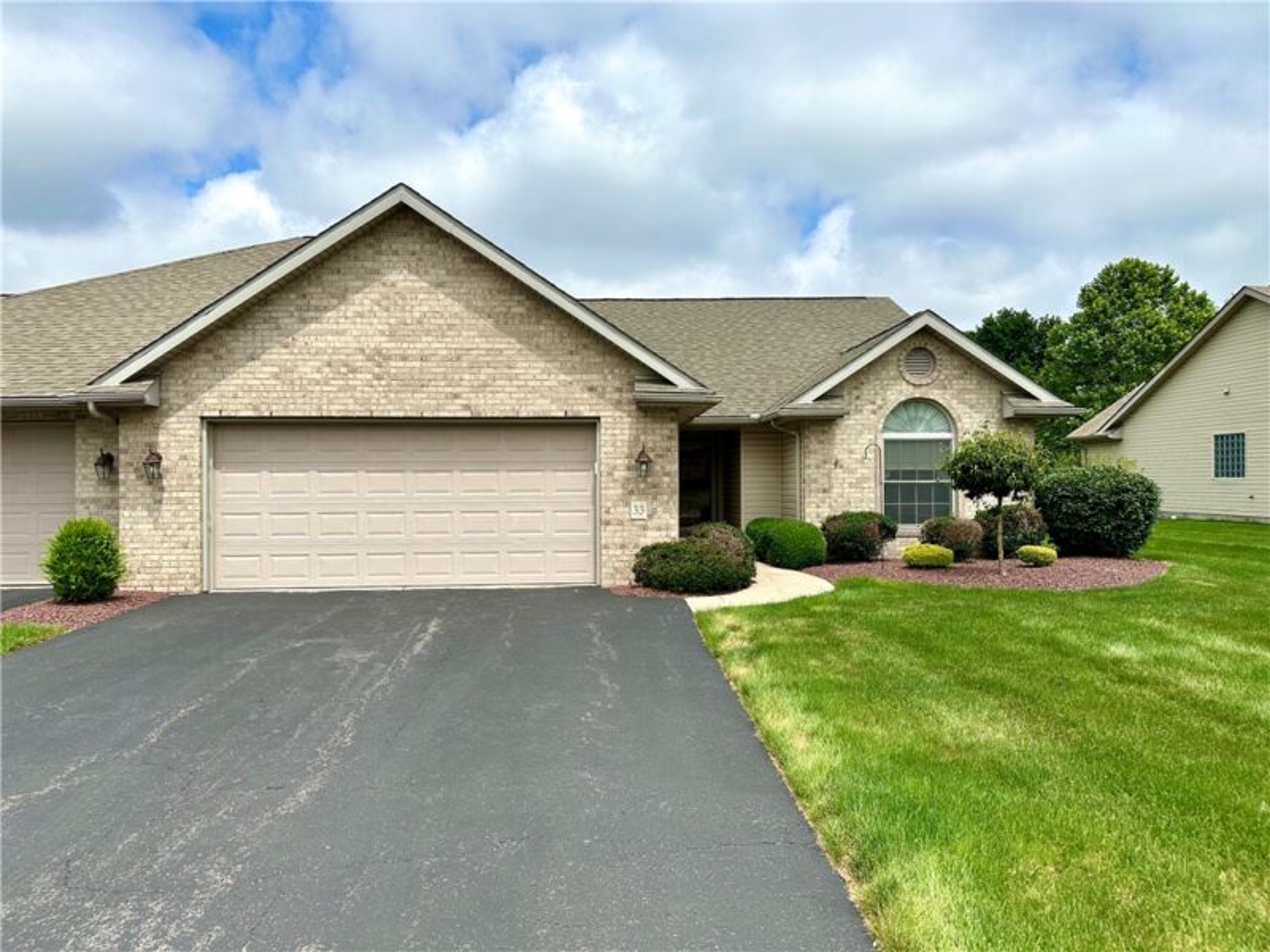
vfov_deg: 56.8
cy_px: 476
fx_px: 881
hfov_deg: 71.6
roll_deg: -0.7
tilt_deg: +0.5
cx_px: 635
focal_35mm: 24
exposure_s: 1/7042
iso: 80
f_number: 1.78
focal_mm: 6.86
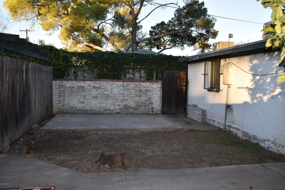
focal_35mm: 36
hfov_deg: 53.1
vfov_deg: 36.9
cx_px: 142
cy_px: 95
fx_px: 285
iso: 125
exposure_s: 1/125
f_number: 5.6
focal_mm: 24
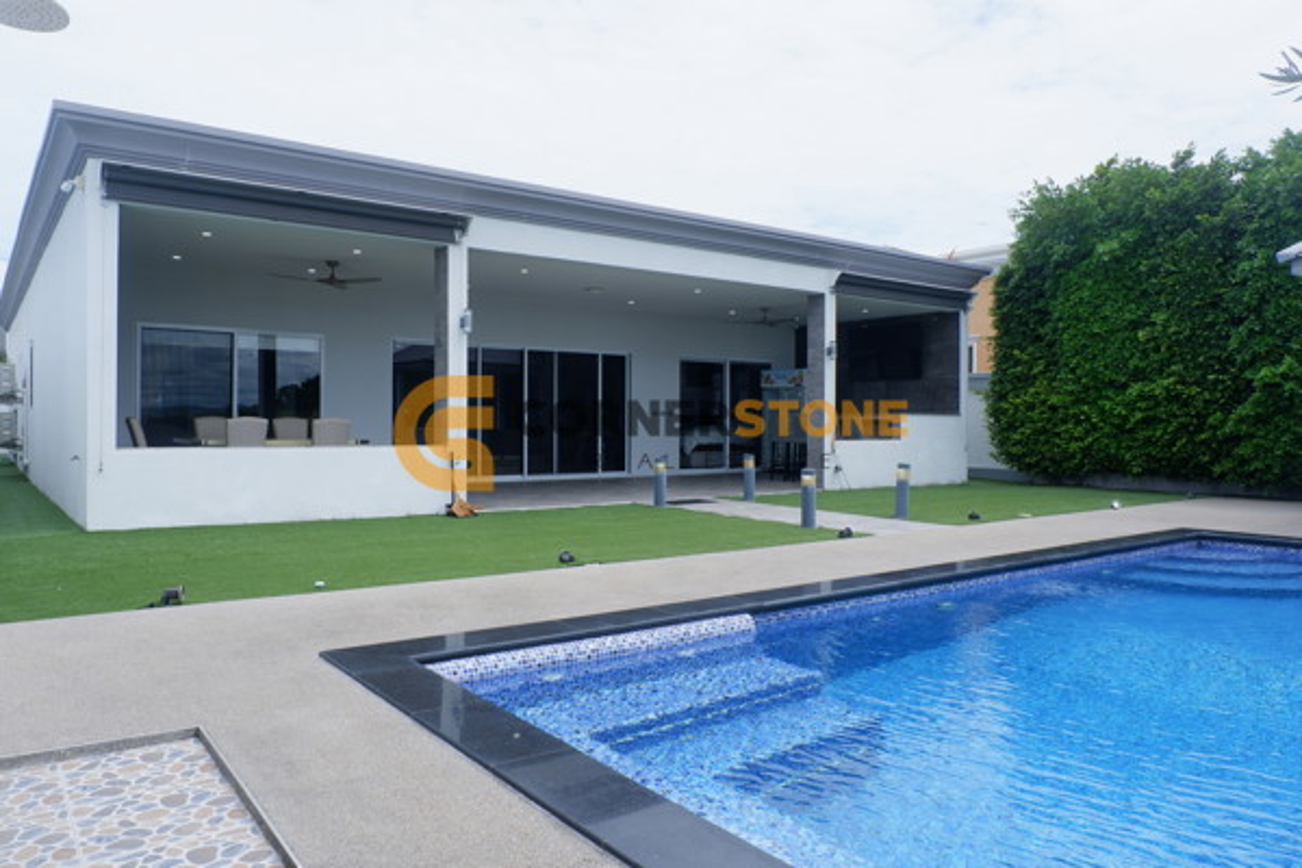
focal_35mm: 24
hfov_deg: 73.7
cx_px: 651
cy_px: 434
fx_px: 868
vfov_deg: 53.1
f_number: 8
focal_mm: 16
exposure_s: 1/680
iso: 400
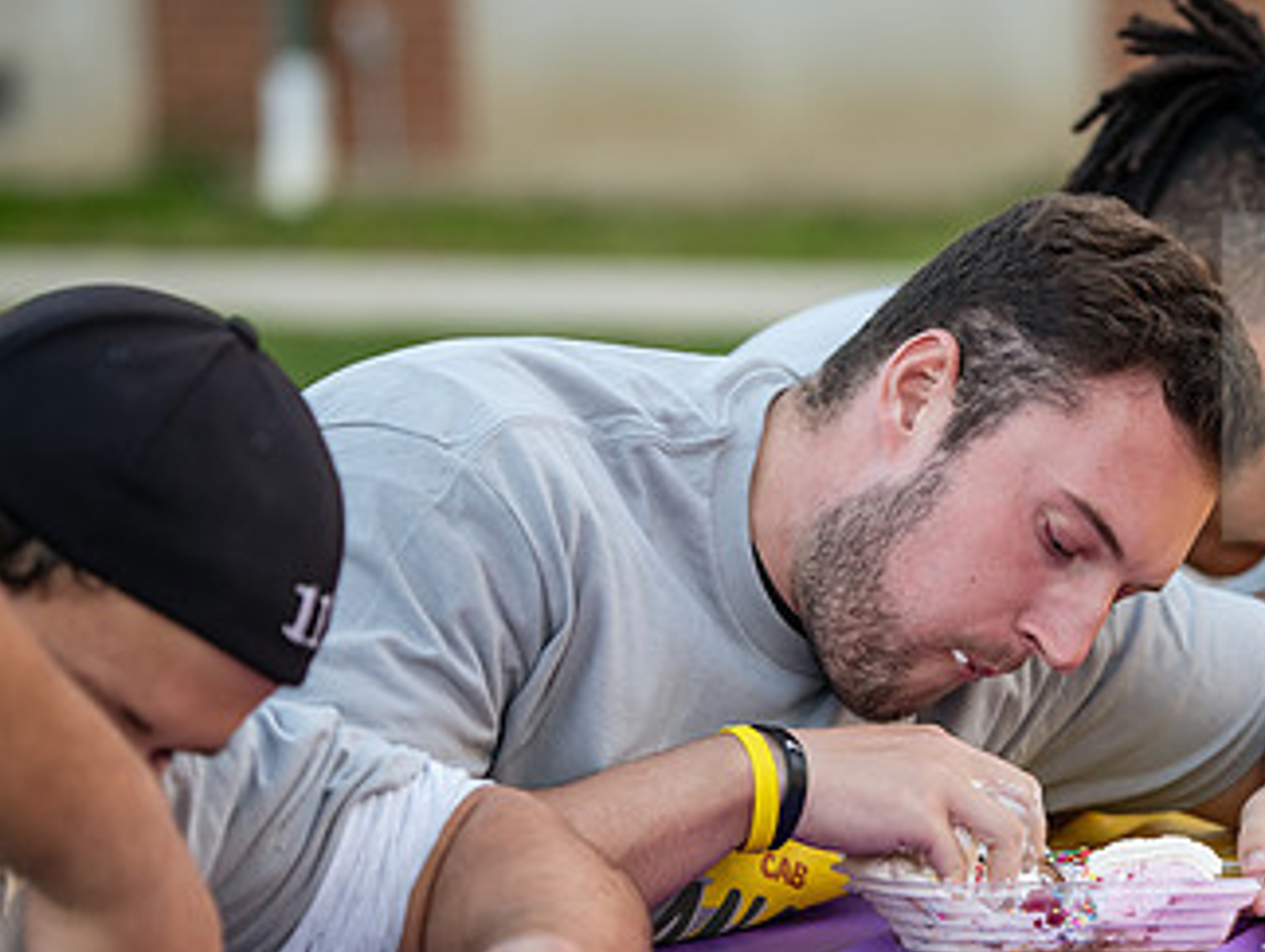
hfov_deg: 9.5
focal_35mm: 207
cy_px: 688
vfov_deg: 7.2
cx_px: 1104
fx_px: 7573
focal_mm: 120
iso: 800
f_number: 3.2
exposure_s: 1/400
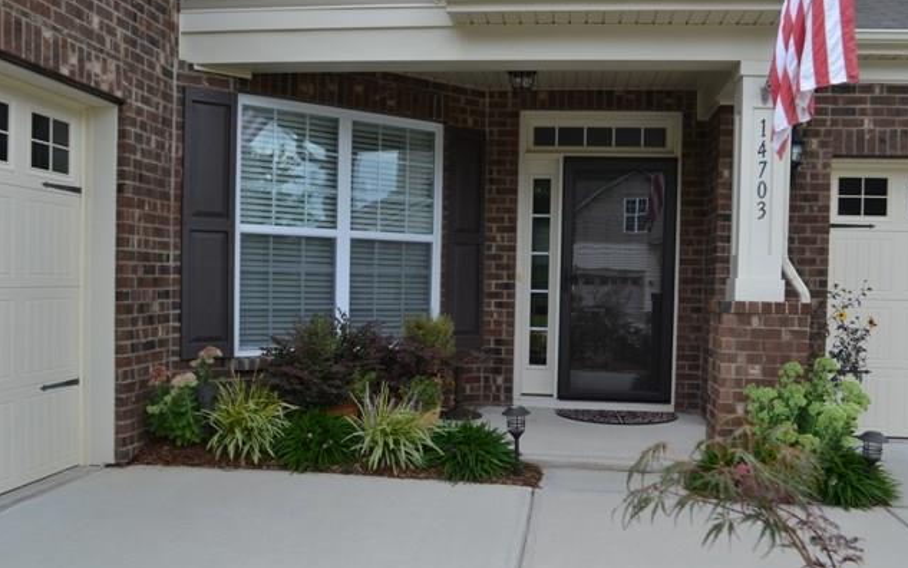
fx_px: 842
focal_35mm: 34
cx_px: 456
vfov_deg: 37.3
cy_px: 298
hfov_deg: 56.7
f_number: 5.6
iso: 100
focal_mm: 22
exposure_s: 1/125
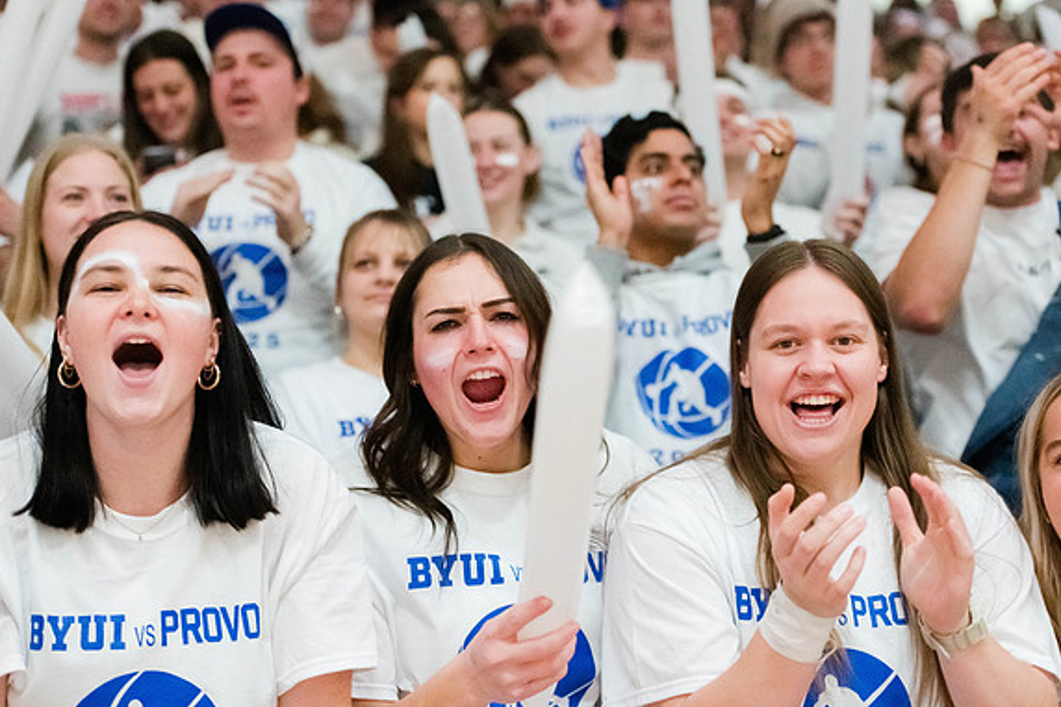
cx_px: 527
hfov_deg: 28.5
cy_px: 350
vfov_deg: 19.2
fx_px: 2092
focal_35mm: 71
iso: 20000
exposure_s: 1/1000
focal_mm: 70
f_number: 2.8
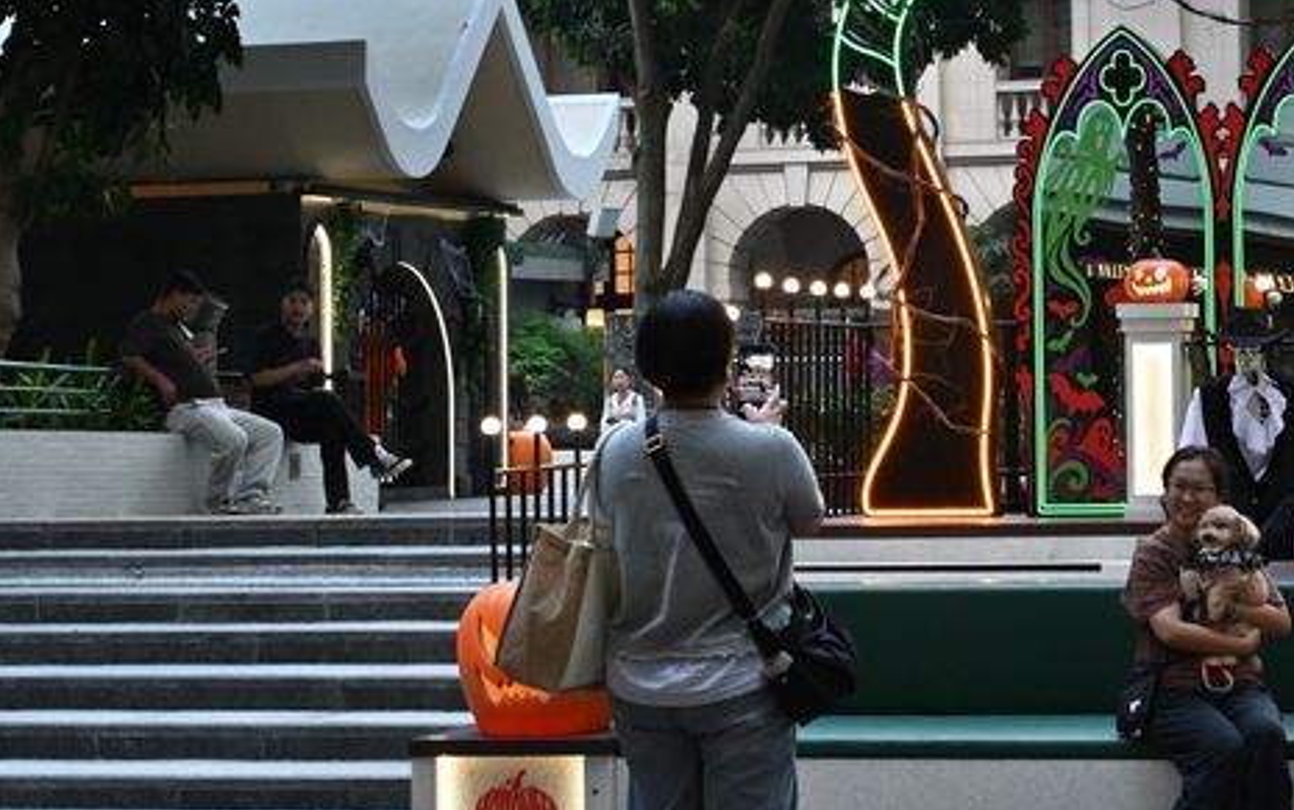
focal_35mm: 92
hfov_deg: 22.0
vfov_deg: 14.1
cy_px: 164
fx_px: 3246
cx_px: 1191
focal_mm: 41
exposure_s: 1/125
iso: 1250
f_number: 6.3
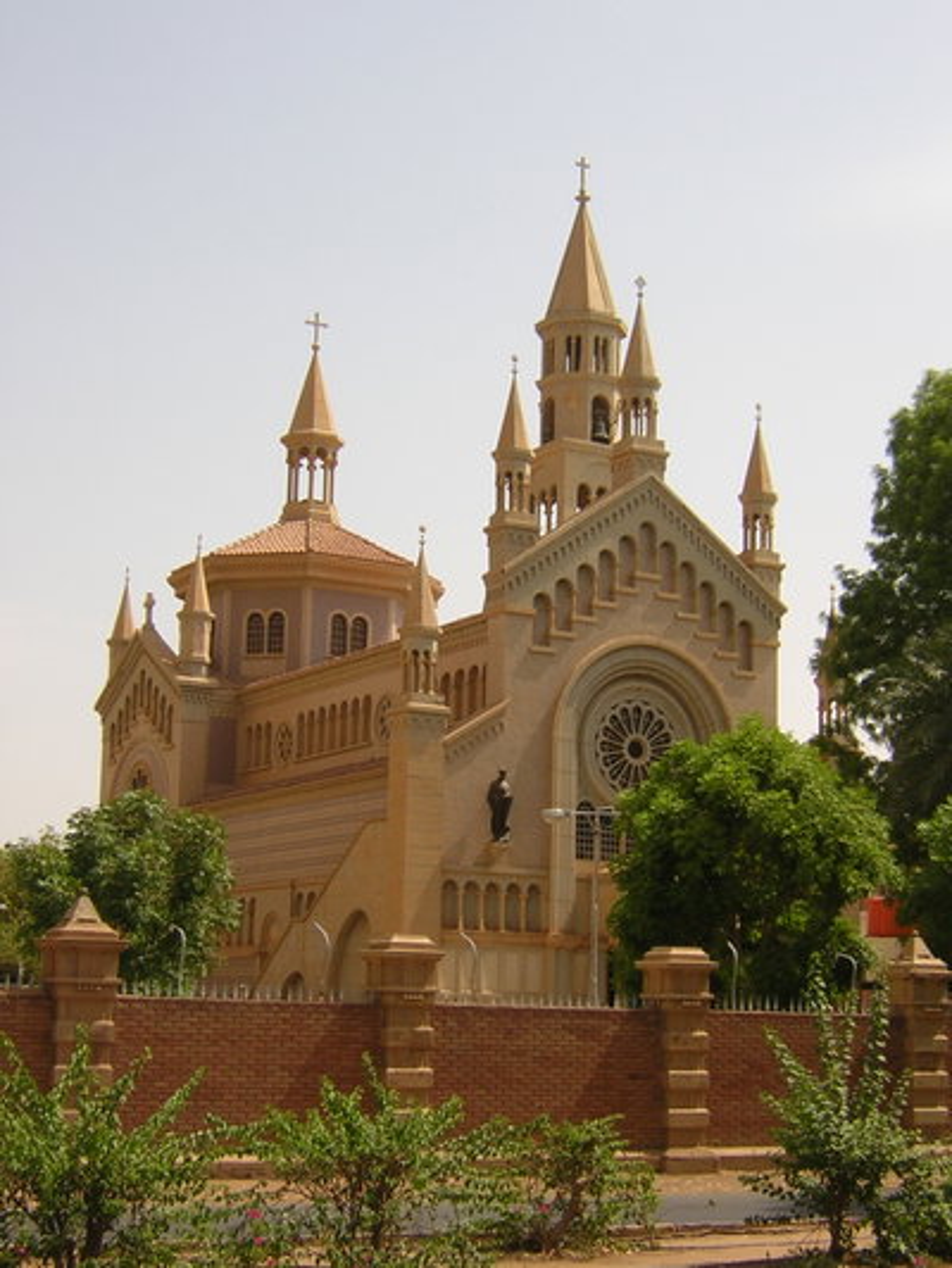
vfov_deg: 33.2
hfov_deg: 25.2
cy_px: 634
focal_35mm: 58
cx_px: 476
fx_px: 2126
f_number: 6.6
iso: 100
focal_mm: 7.6
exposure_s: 1/242
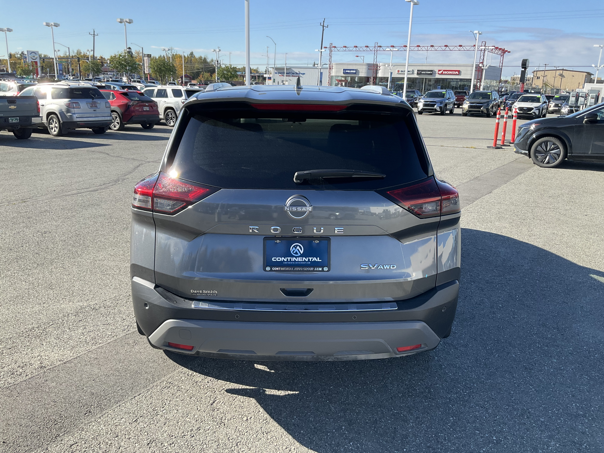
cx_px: 302
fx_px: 506
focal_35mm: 29
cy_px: 226
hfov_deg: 61.7
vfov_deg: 48.2
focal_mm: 3
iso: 25
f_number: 1.8
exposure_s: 1/804
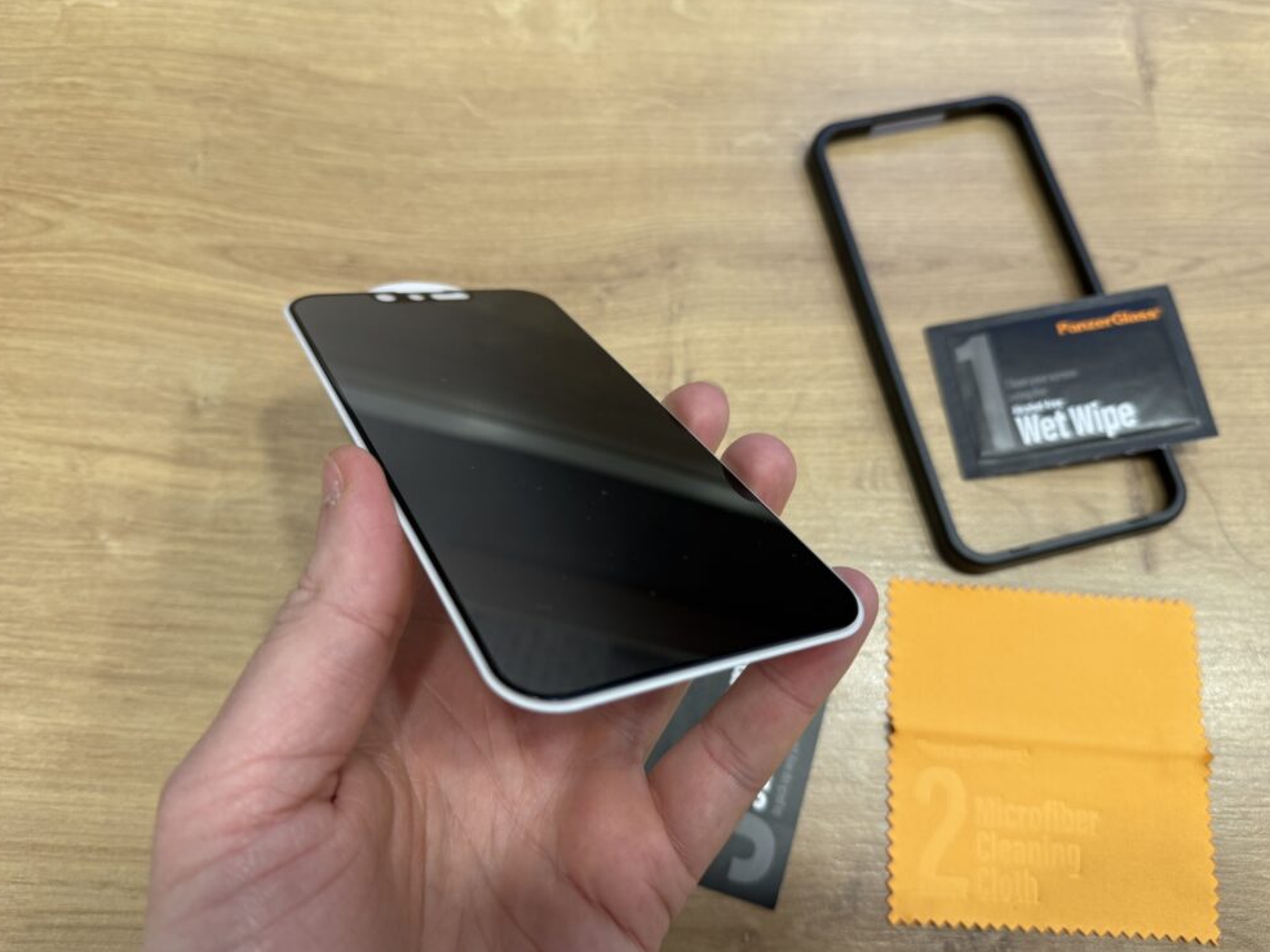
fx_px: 917
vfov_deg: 54.9
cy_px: 490
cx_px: 647
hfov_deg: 69.4
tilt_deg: -73.0
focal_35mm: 25
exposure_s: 1/50
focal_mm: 6.76
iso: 125
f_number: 1.78
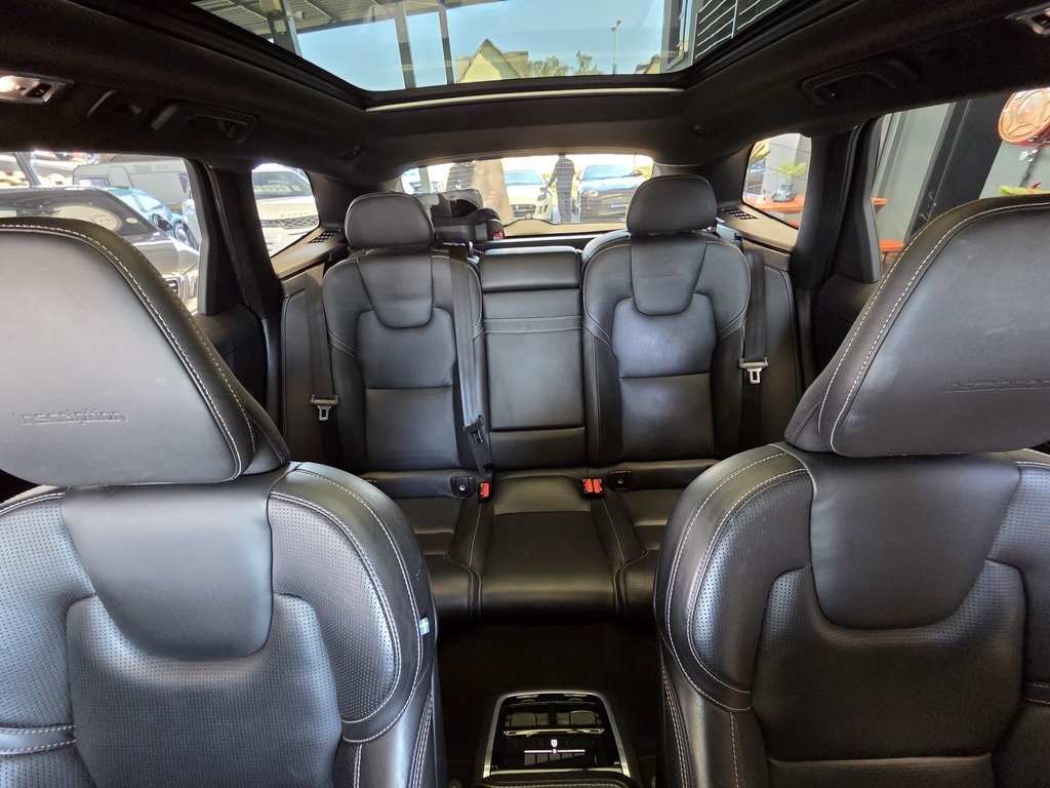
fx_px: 394
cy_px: 394
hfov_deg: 106.2
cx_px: 525
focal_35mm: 13
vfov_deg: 89.9
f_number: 2.2
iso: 800
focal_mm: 2.2
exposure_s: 1/50
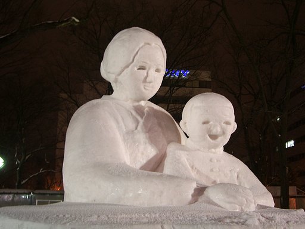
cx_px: 152
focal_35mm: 41
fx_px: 361
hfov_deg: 45.8
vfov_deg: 35.1
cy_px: 114
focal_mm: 6.8
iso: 100
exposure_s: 1/4
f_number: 2.8
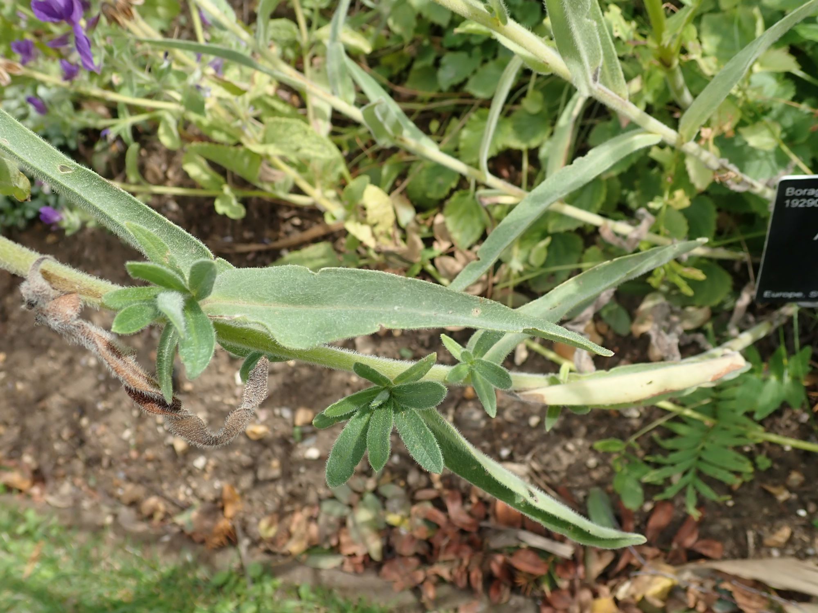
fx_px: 709
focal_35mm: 30
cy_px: 306
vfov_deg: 46.8
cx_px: 409
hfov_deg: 60.0
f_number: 3.2
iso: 100
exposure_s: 1/320
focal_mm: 5.5
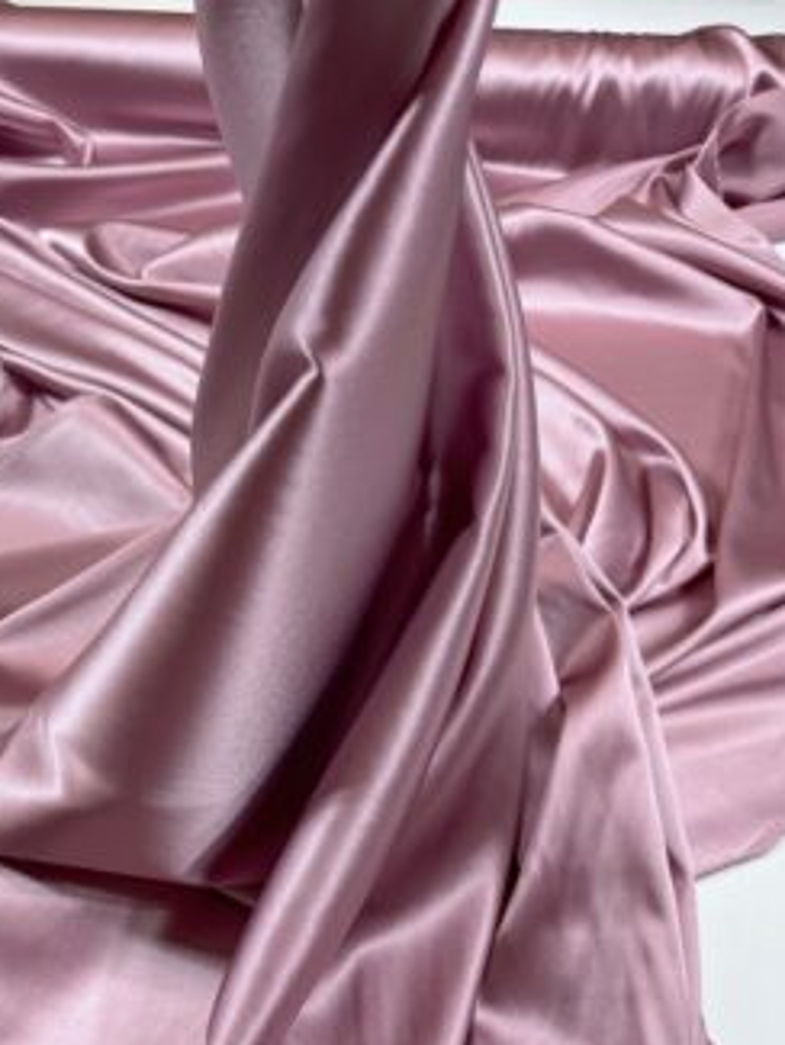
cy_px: 640
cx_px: 357
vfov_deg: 56.3
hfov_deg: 44.1
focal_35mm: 32
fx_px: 967
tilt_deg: -52.4
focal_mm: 4.2
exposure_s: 1/100
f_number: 1.6
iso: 80
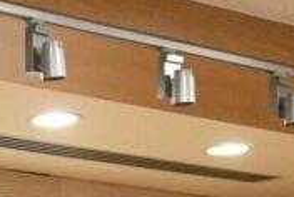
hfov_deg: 10.2
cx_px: -241
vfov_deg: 6.9
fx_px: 1545
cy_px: 460
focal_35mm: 189
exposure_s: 1/160
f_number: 6.3
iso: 12800
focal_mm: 32.5
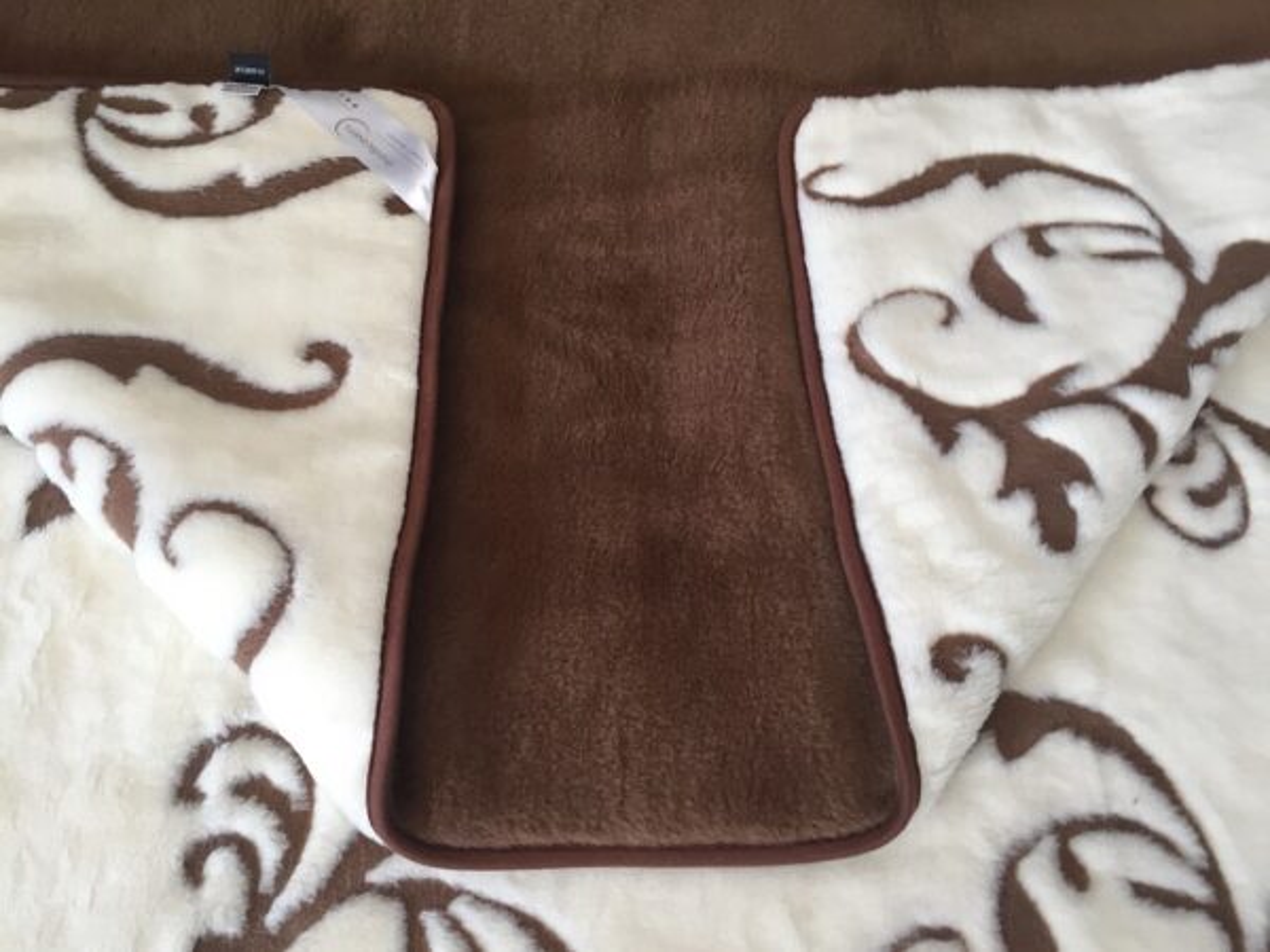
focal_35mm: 29
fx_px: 1064
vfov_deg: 48.2
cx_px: 635
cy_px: 476
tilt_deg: -61.7
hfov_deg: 61.7
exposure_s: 1/33
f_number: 2.2
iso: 40
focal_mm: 4.15
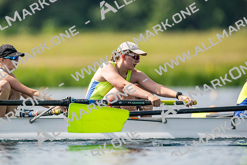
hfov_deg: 3.4
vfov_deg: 2.3
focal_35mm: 600
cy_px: 82
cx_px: 124
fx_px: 4120
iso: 200
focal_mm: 600
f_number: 4
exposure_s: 1/2500
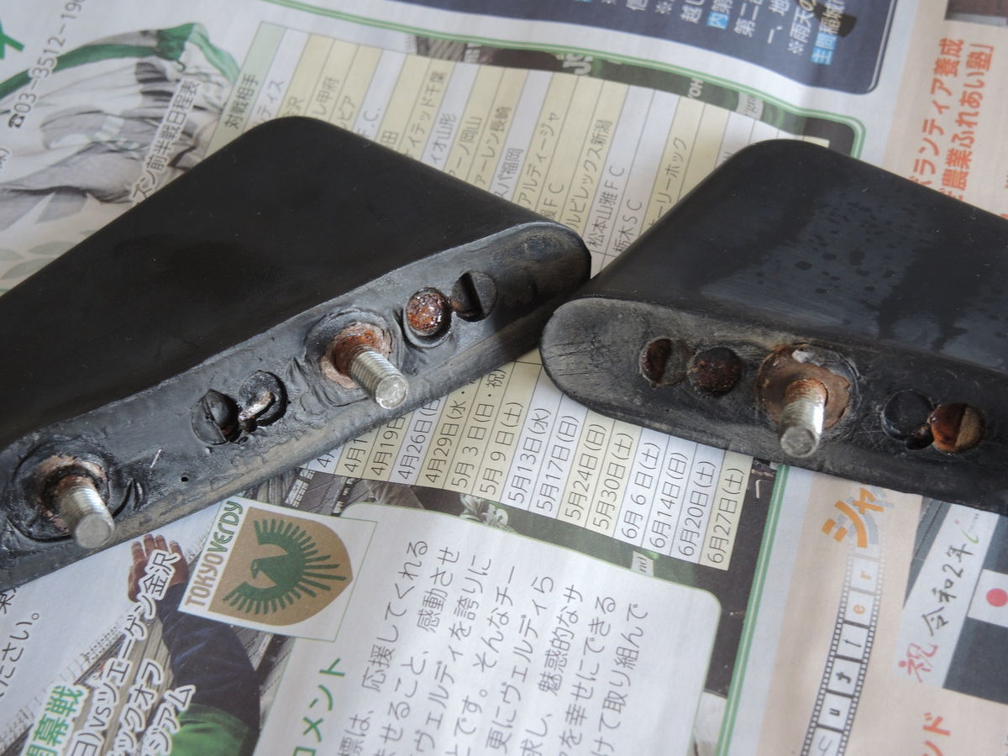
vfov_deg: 22.3
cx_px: 504
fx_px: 1922
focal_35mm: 66
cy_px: 378
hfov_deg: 29.4
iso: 320
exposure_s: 1/50
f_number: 3.2
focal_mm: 14.1
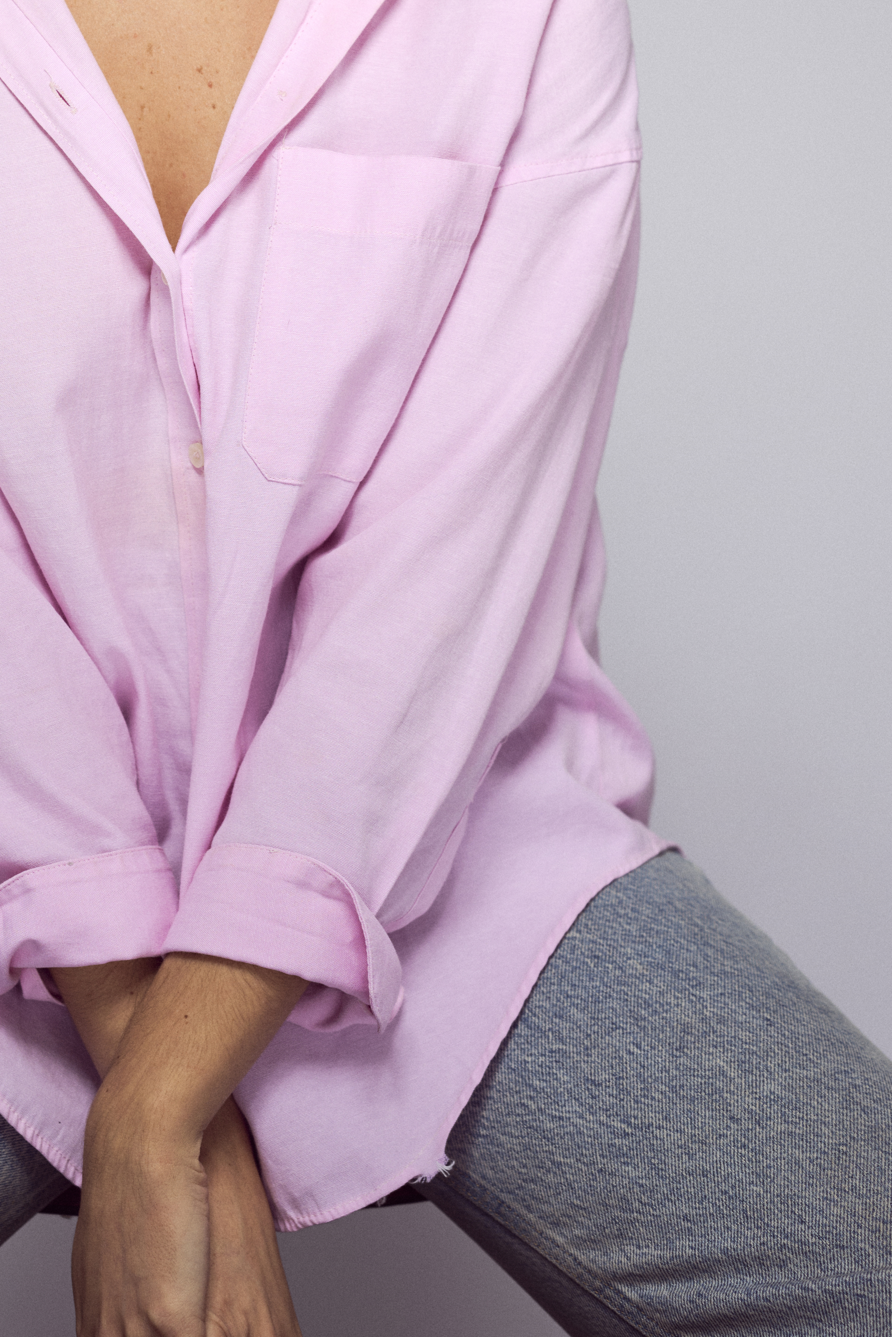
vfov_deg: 12.7
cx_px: 233
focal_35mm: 161
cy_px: 119
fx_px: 5983
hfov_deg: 8.5
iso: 64
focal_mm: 85
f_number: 3.2
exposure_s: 1/200
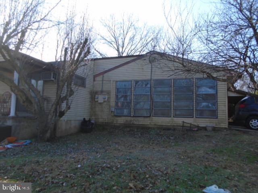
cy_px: 96
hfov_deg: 67.3
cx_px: 129
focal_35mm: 26
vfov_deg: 53.1
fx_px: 194
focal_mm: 4.6
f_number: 3.2
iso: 100
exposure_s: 1/400
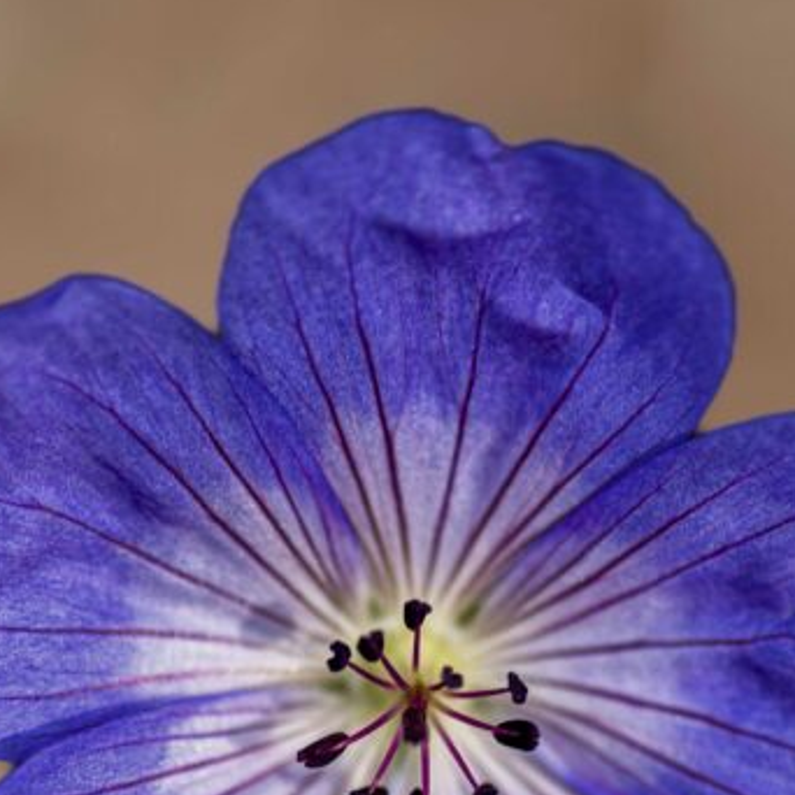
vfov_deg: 6.5
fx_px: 6938
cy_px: 740
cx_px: 453
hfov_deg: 6.6
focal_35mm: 267
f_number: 3.2
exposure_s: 1/200
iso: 64
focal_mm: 105
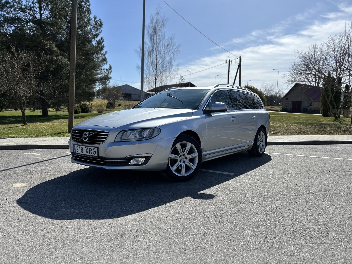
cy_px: 132
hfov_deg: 67.3
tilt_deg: -3.0
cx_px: 176
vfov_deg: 53.1
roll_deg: -2.1
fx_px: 264
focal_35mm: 26
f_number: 1.5
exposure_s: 1/7463
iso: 50
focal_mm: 5.7
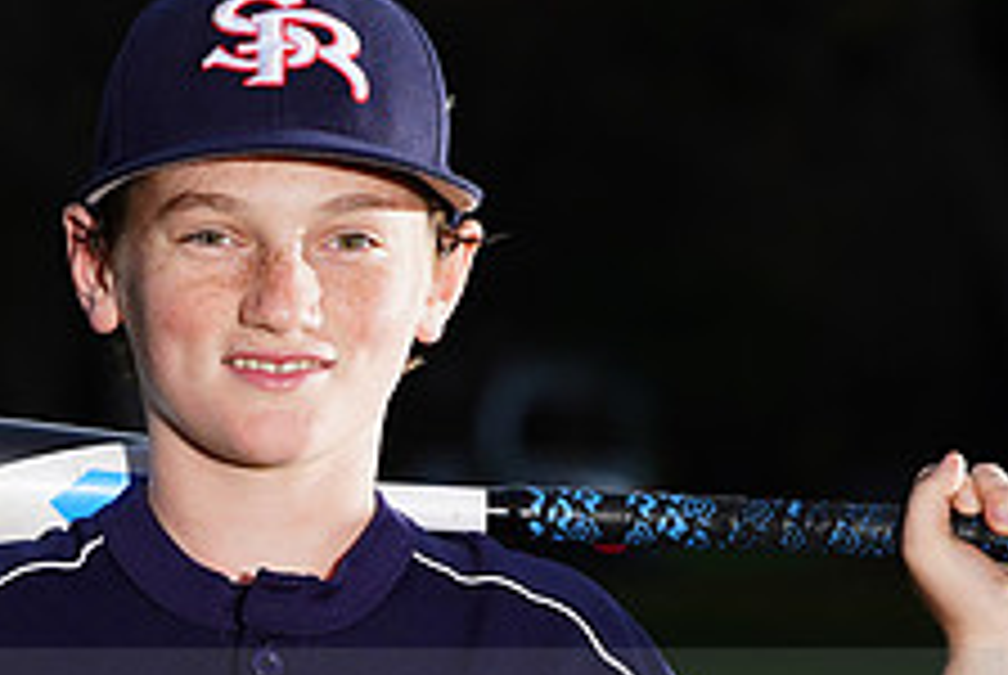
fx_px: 13570
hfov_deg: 4.3
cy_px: 709
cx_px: 148
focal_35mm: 484
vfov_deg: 2.8
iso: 320
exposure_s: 1/160
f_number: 8
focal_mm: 187
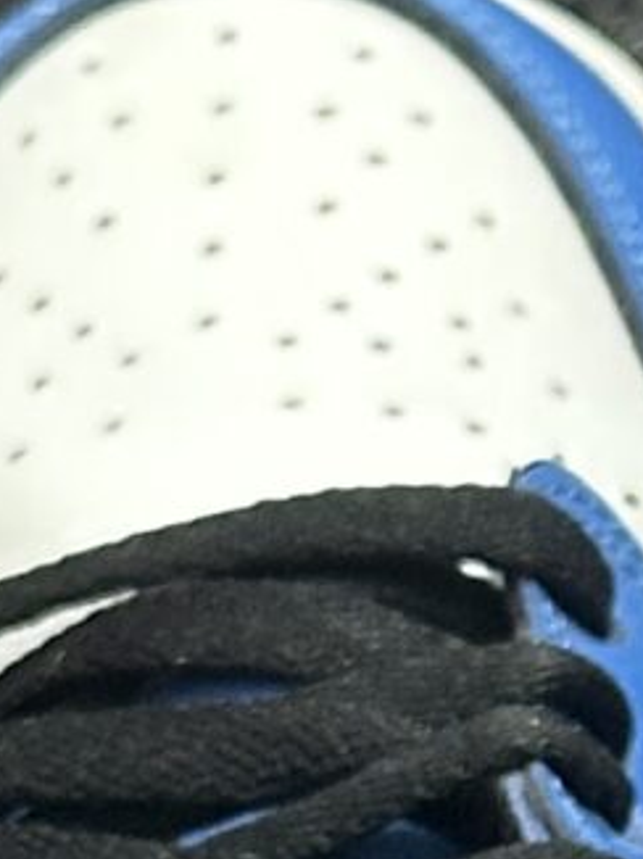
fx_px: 9349
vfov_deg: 5.2
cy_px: 1681
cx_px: 993
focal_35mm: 377
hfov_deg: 3.9
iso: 320
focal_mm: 6.86
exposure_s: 1/33
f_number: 1.78
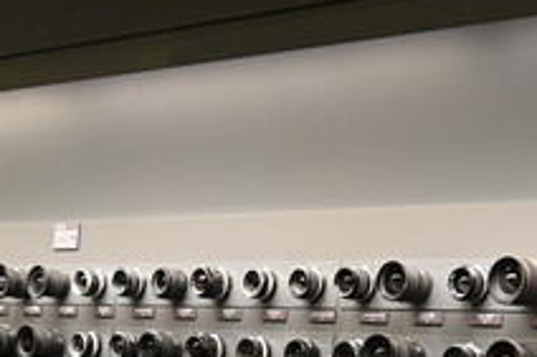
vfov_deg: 11.8
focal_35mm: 114
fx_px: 1699
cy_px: 422
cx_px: 117
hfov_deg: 17.8
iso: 1600
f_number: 4
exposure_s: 1/40
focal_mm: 31
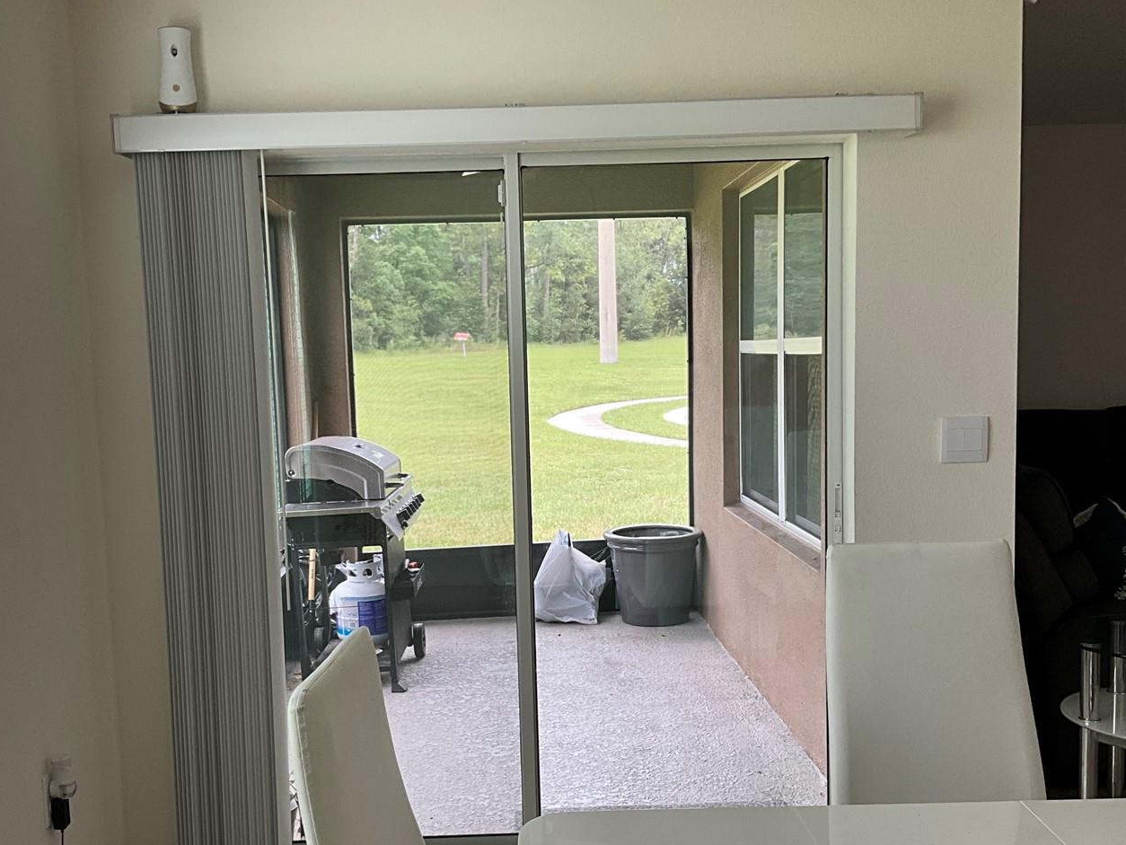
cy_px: 479
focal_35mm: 37
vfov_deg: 38.6
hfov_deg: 50.1
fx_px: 1204
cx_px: 525
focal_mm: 3
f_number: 1.8
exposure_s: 1/122
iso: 40
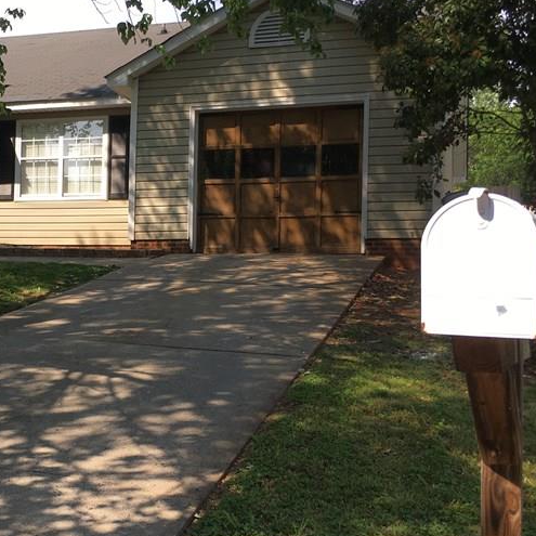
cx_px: 96
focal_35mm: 53
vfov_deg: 32.2
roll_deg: -1.4
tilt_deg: +2.3
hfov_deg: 31.3
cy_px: 284
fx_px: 928
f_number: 2.2
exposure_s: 1/693
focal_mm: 4.15
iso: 25
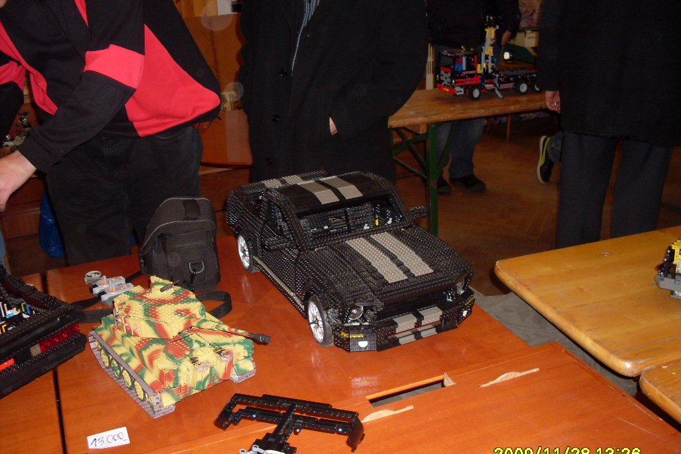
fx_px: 757
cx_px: 343
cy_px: 246
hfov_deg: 48.5
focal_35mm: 40
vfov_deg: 33.4
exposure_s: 1/45
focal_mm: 6.3
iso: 120
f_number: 2.8
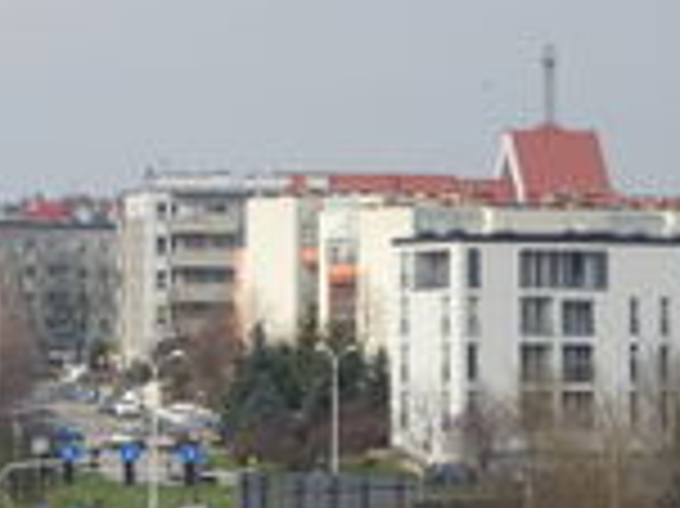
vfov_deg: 3.7
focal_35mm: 405
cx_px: -95
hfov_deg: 4.9
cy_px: 445
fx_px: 7950
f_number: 5.6
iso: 80
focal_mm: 21.66
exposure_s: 1/400
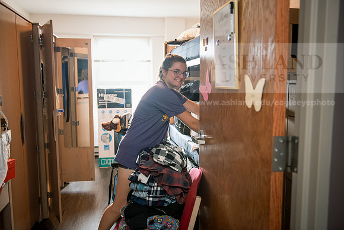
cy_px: 115
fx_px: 306
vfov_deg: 41.1
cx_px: 172
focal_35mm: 32
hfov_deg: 58.7
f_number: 3.2
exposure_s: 1/40
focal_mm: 32
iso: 400
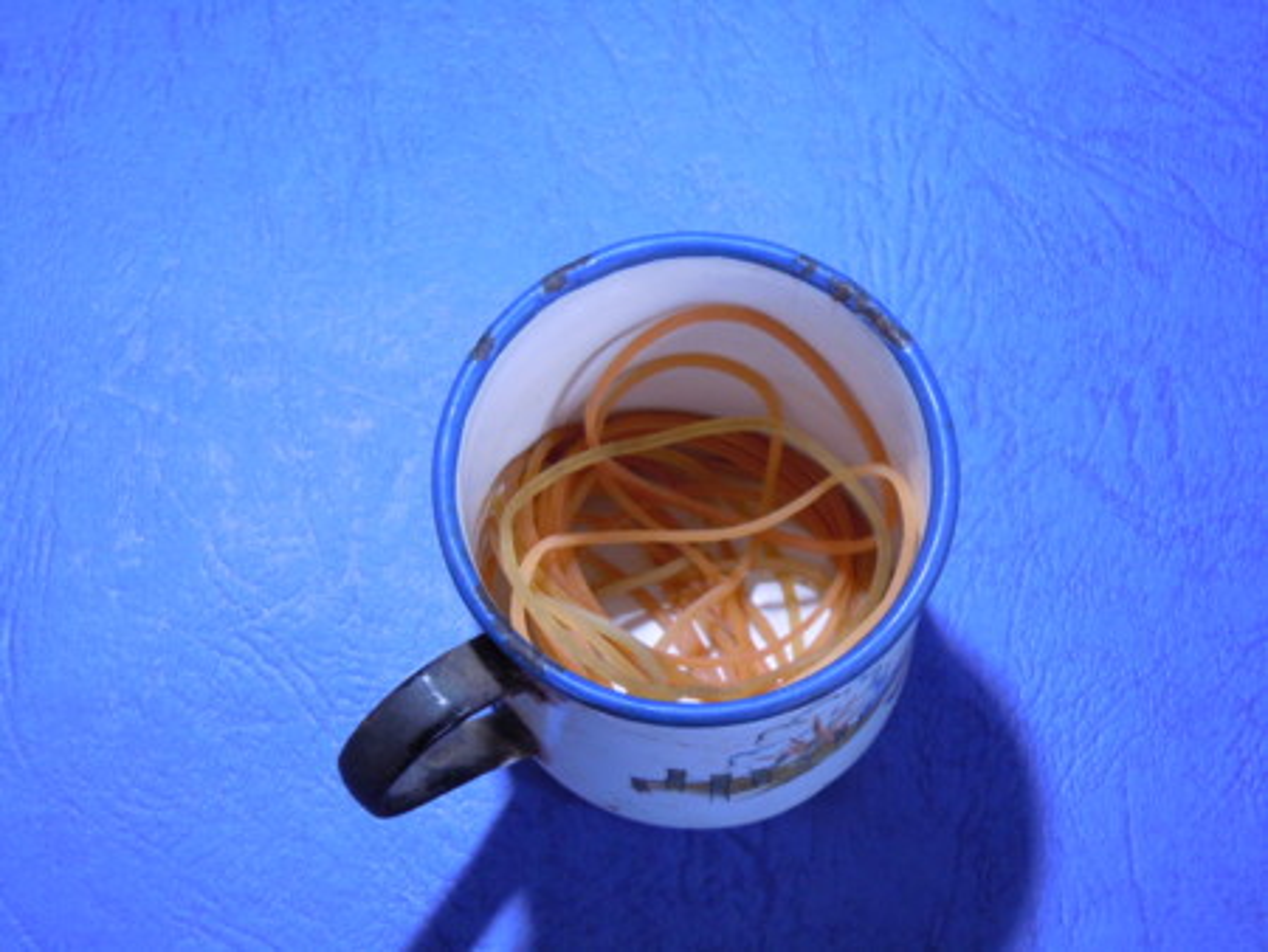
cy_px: 476
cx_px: 634
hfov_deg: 22.0
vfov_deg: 16.6
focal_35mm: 89
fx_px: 3262
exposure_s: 1/13
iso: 400
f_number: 4.4
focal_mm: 16
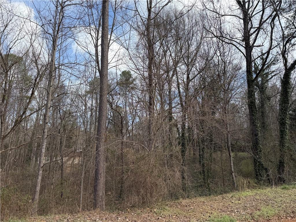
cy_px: 111
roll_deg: +0.5
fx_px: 205
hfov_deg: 71.6
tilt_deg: +12.8
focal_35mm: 24
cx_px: 148
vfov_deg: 56.8
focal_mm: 6.76
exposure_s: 1/1855
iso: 80
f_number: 1.78
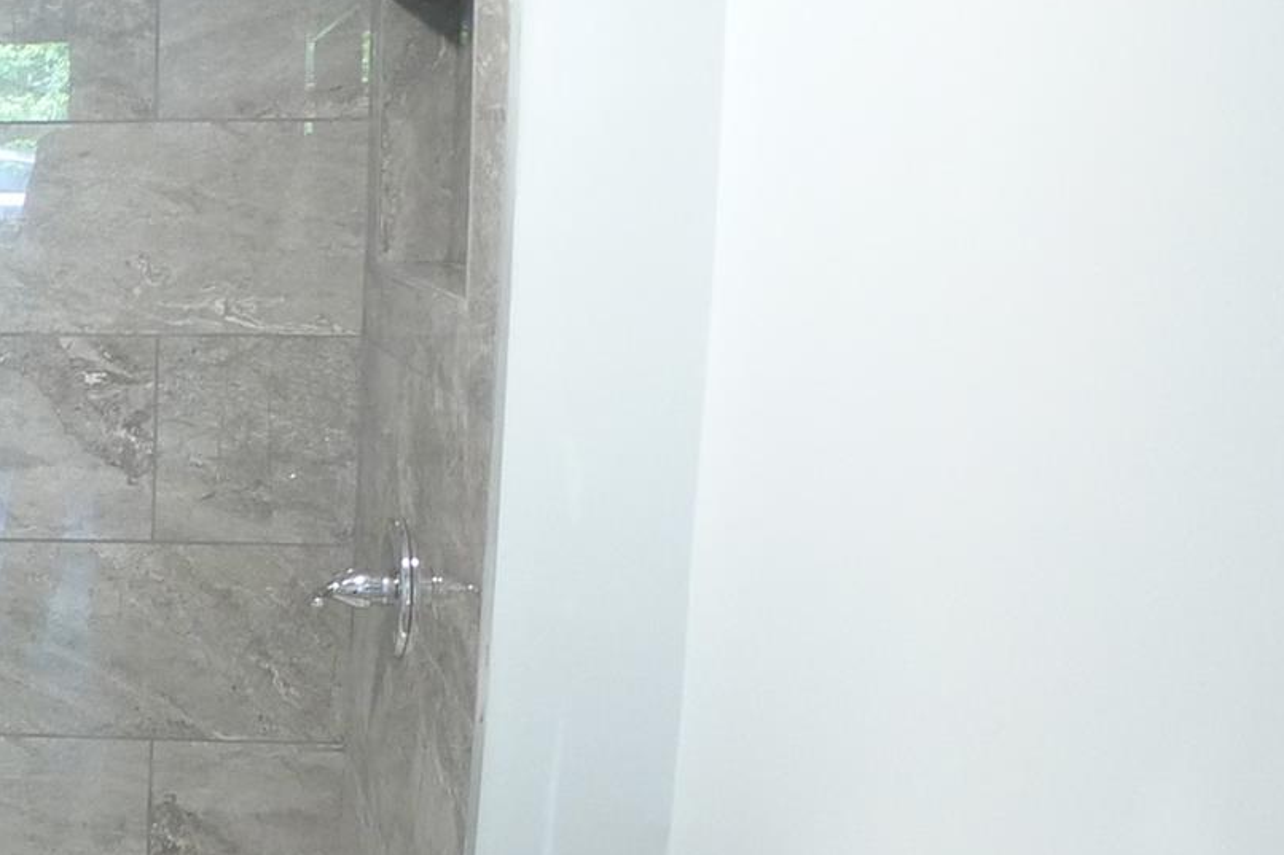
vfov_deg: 22.2
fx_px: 2175
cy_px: 509
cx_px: -155
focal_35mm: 61
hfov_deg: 29.4
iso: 400
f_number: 2
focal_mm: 5.1
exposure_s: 1/30
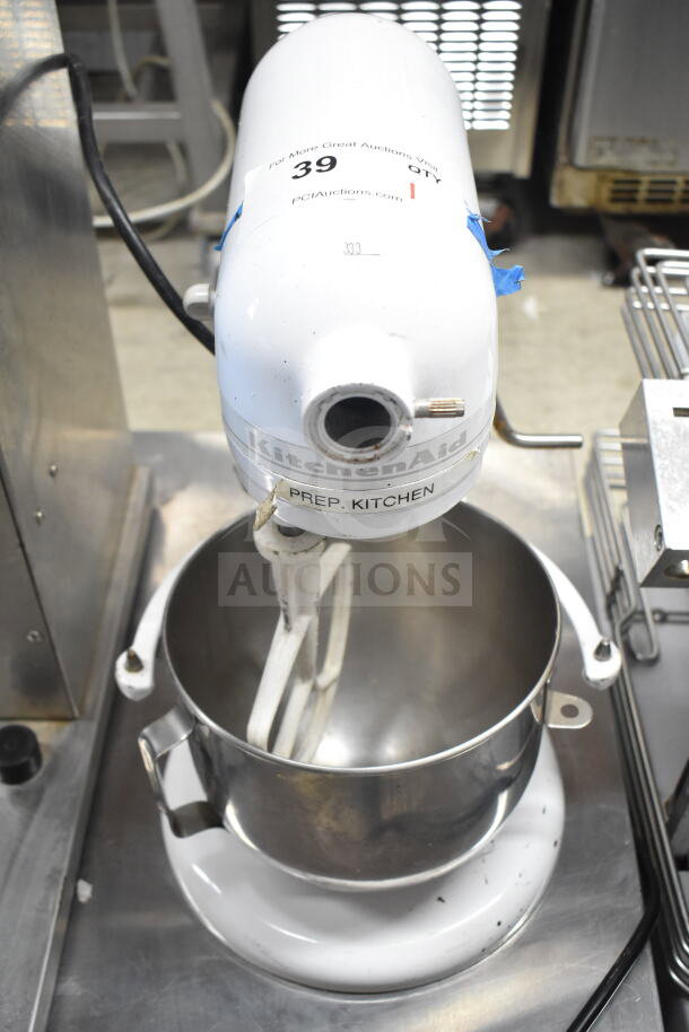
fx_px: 1076
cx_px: 344
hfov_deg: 35.5
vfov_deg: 51.3
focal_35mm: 38
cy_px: 516
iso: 1600
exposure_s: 1/80
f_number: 4.5
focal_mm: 25
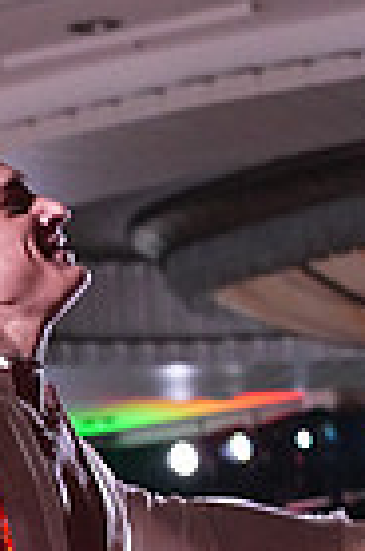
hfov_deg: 4.7
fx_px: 4478
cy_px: 717
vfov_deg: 7.0
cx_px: 177
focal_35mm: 293
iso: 10000
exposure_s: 1/400
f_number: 5
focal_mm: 70
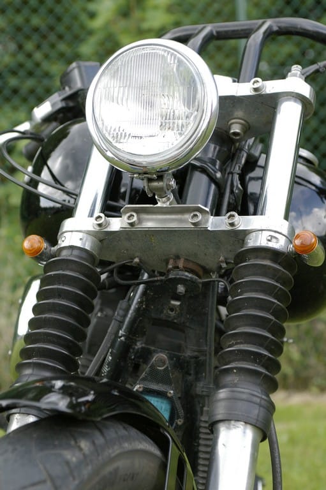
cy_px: 245
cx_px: 163
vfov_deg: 24.6
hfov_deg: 16.5
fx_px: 1122
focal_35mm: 82
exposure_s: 1/500
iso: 800
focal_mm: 55
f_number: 5
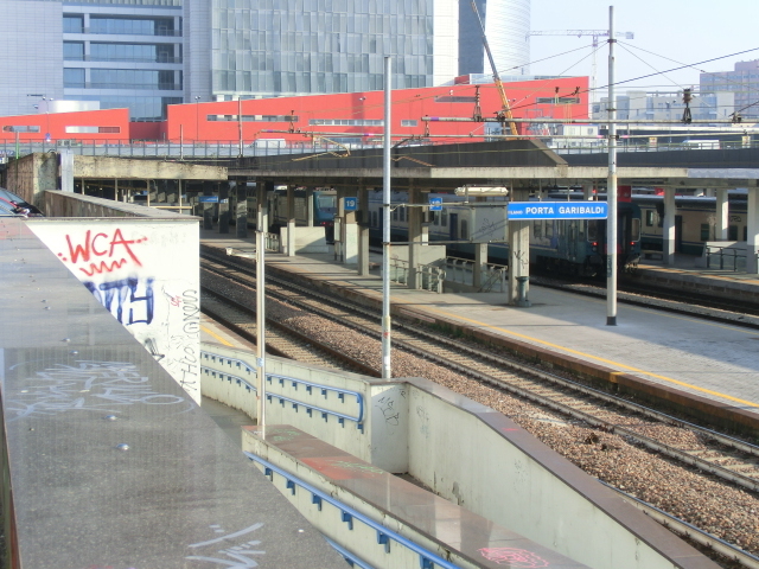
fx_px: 1666
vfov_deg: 19.4
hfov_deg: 25.7
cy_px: 284
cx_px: 380
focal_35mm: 76
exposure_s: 1/250
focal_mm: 13.48
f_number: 4.9
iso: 100
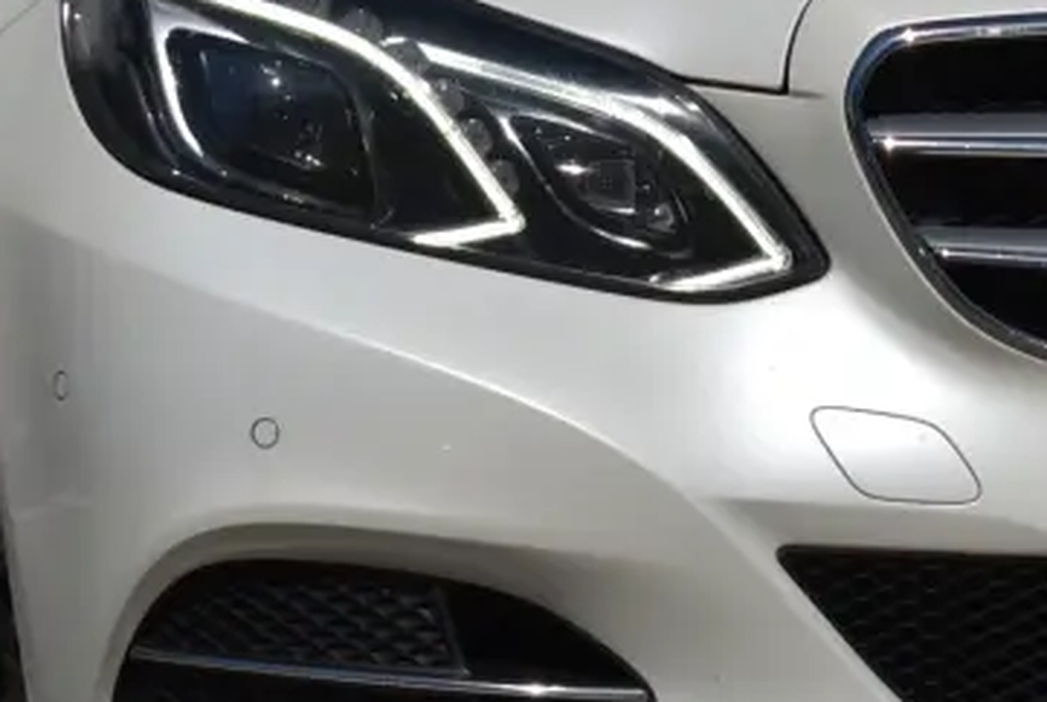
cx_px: 1238
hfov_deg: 8.9
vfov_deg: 6.0
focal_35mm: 228
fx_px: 6642
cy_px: 293
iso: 100
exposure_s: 1/2500
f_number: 4.5
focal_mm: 34
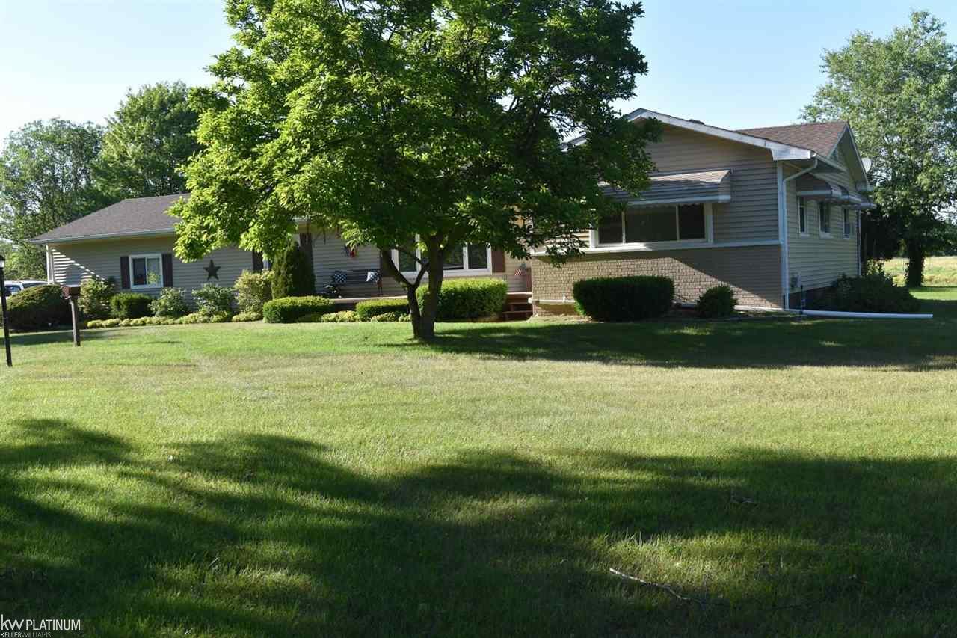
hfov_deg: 47.9
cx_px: 478
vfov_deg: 33.0
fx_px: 1076
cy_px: 319
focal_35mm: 40
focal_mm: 27
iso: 220
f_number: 8
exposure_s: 1/250
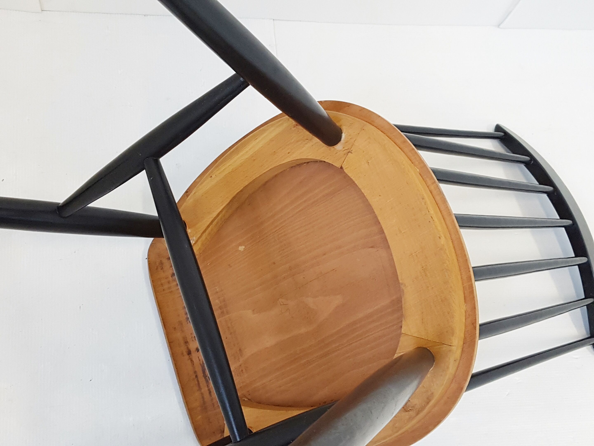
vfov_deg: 53.1
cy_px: 223
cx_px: 297
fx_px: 446
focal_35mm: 26
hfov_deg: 67.3
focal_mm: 4.2
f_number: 1.7
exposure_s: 1/50
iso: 200
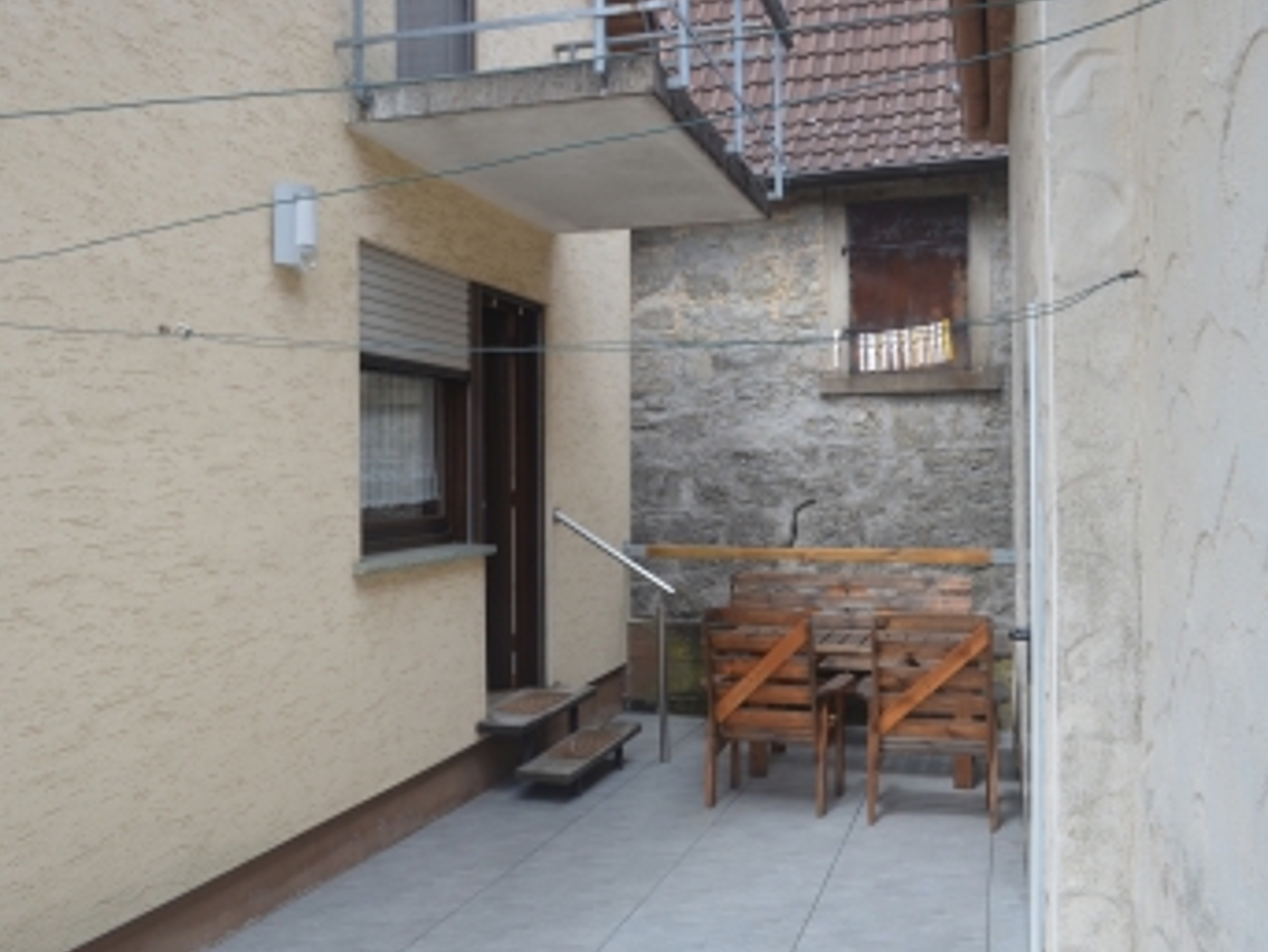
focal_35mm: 37
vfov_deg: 38.7
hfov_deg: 50.0
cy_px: 476
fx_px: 1356
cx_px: 549
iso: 200
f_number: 7.1
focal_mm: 22
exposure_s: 1/200
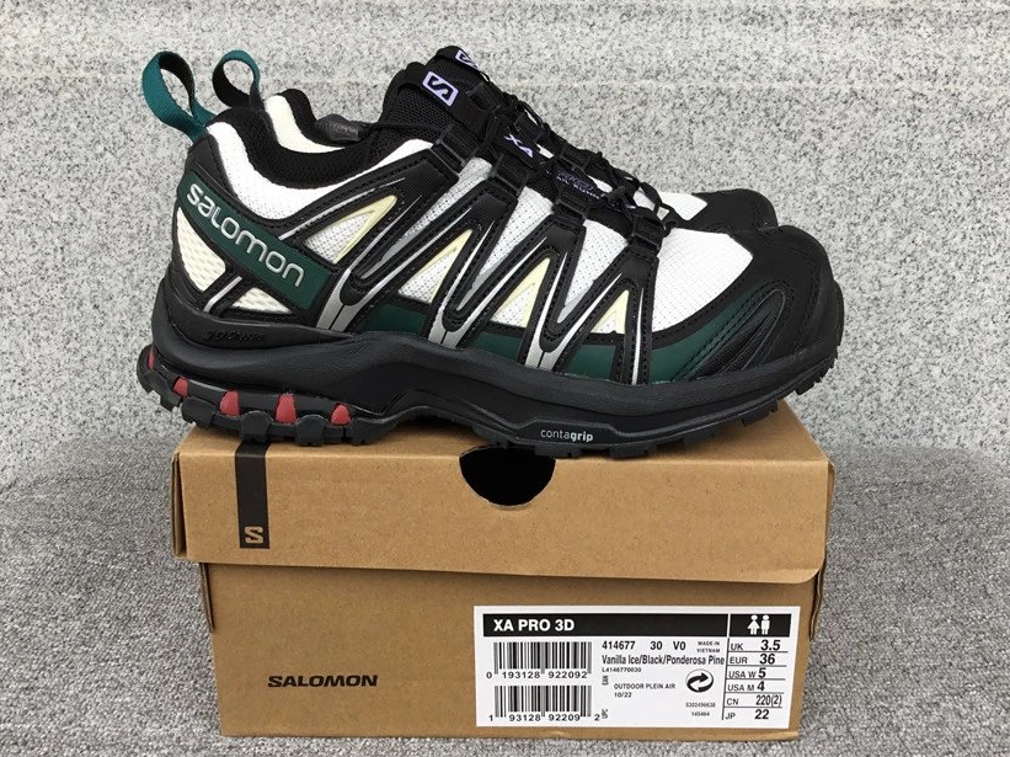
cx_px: 501
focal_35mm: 34
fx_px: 992
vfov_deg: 41.8
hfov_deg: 54.0
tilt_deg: -18.3
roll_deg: -0.3
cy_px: 395
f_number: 2.4
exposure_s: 1/100
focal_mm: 3.3
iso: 25
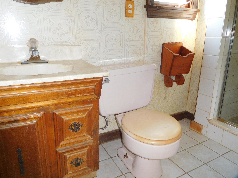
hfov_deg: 69.4
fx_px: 172
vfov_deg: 54.9
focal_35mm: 25
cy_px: 89
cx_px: 119
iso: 250
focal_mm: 4.5
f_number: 3.4
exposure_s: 1/30
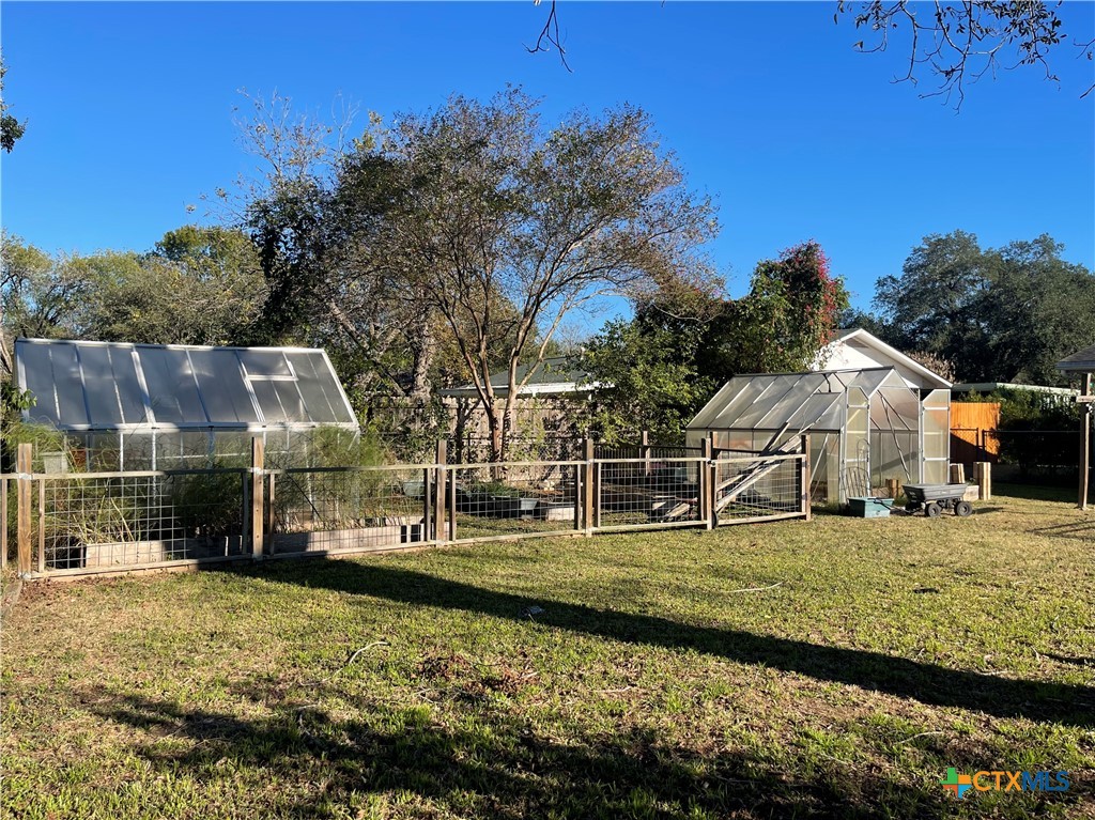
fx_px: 790
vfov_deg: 54.8
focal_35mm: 25
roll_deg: +0.0
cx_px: 548
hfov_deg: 69.4
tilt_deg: -0.6
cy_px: 410
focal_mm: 5.1
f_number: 1.6
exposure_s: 1/2049
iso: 32
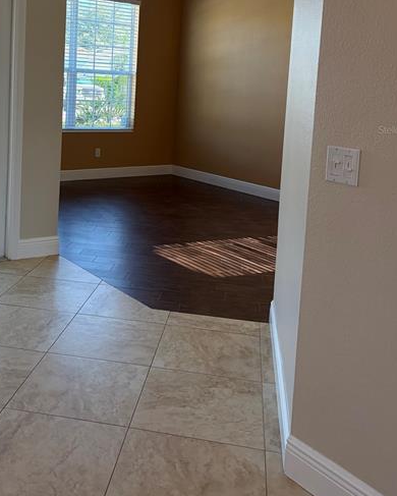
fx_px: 587
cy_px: 129
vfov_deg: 44.4
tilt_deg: -3.4
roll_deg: -2.1
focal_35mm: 40
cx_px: 131
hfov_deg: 37.0
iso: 80
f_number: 1.6
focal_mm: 5.96
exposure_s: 1/213
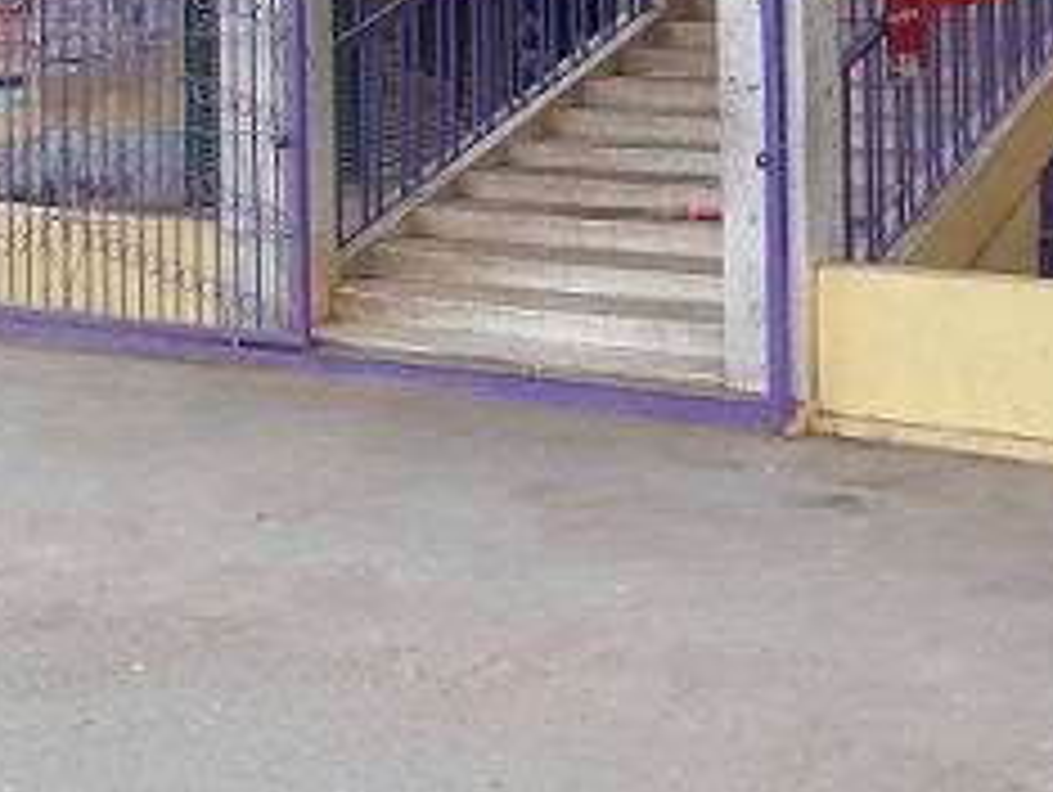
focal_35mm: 70
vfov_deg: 20.1
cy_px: -68
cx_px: 616
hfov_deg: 27.7
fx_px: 2132
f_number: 2.9
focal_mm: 5.7
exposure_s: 1/50
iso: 80
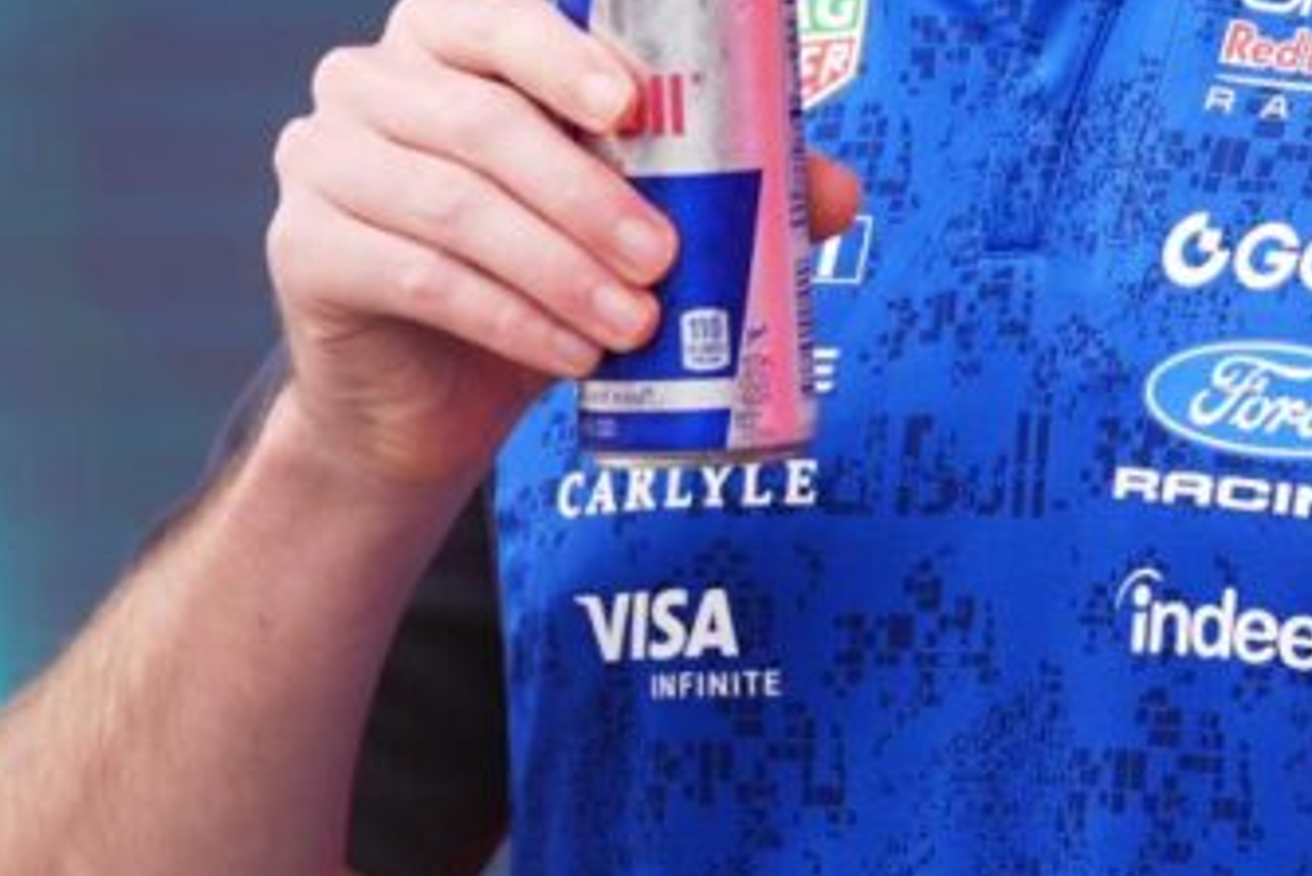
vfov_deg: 1.5
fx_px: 32740
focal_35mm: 898
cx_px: 1626
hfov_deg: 2.3
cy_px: -304
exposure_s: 1/640
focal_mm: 200
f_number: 4
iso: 200
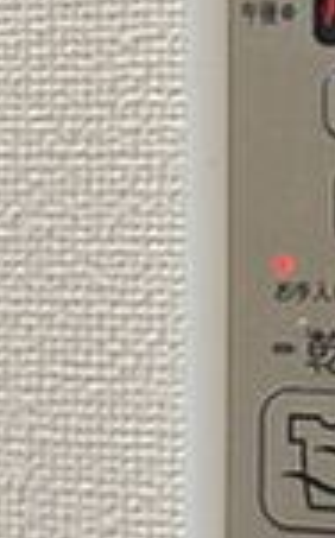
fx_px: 1714
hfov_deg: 10.3
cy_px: 257
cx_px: 681
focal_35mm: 117
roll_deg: -0.2
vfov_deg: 17.8
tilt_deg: -1.9
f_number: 1.6
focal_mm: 5.96
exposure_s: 1/60
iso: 80
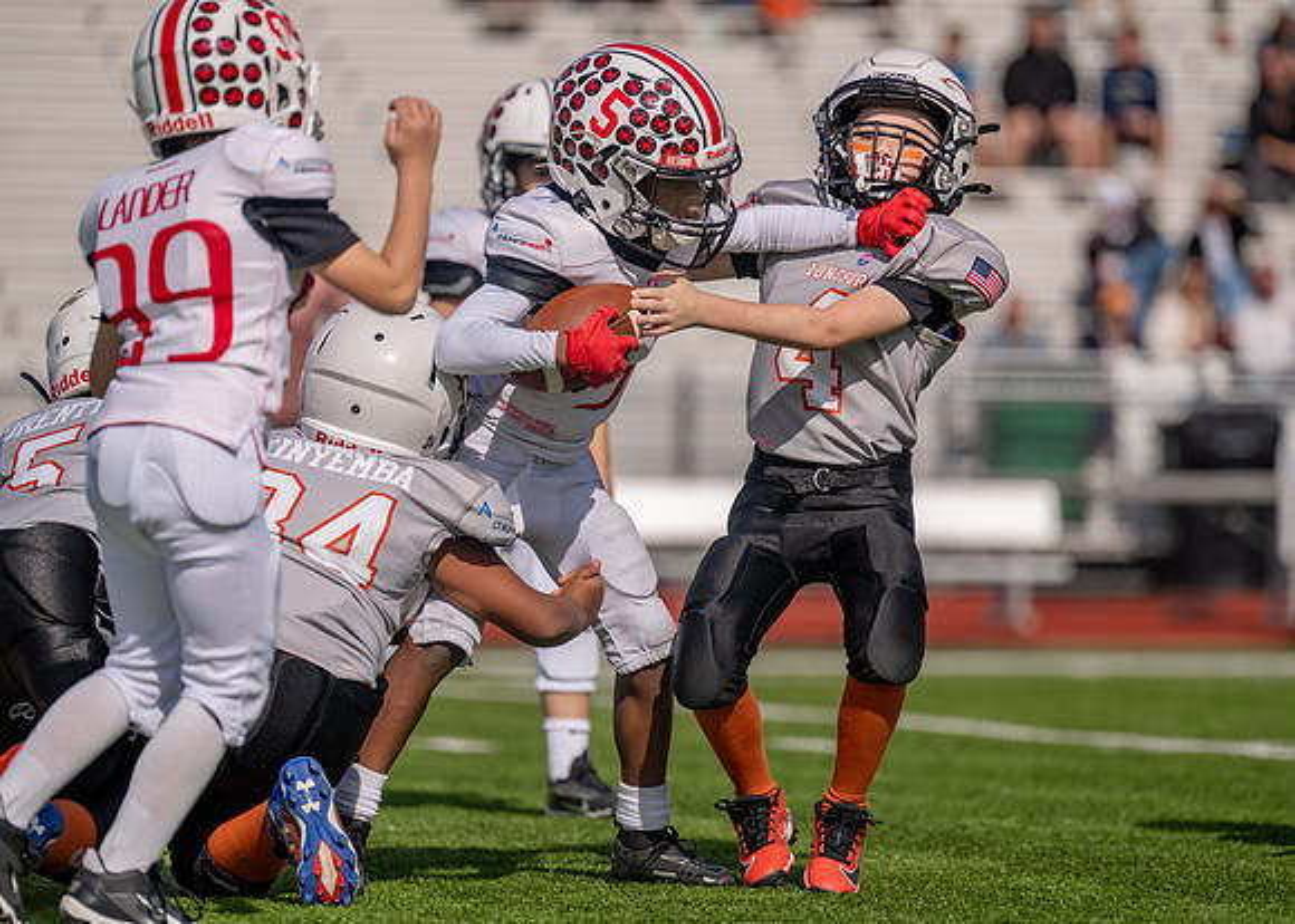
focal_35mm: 293
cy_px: 462
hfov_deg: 6.9
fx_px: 10788
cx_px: 648
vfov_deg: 4.9
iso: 160
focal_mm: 280
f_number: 4
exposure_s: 1/4000
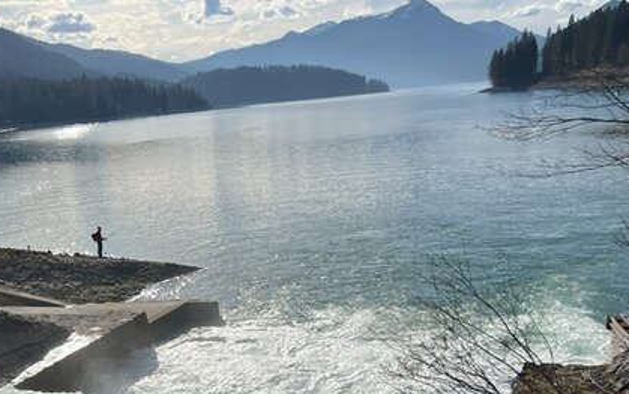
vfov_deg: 27.1
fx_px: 789
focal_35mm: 46
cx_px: 192
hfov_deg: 42.7
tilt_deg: -17.4
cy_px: 347
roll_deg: +4.8
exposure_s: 1/11364
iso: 50
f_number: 1.5
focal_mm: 5.7
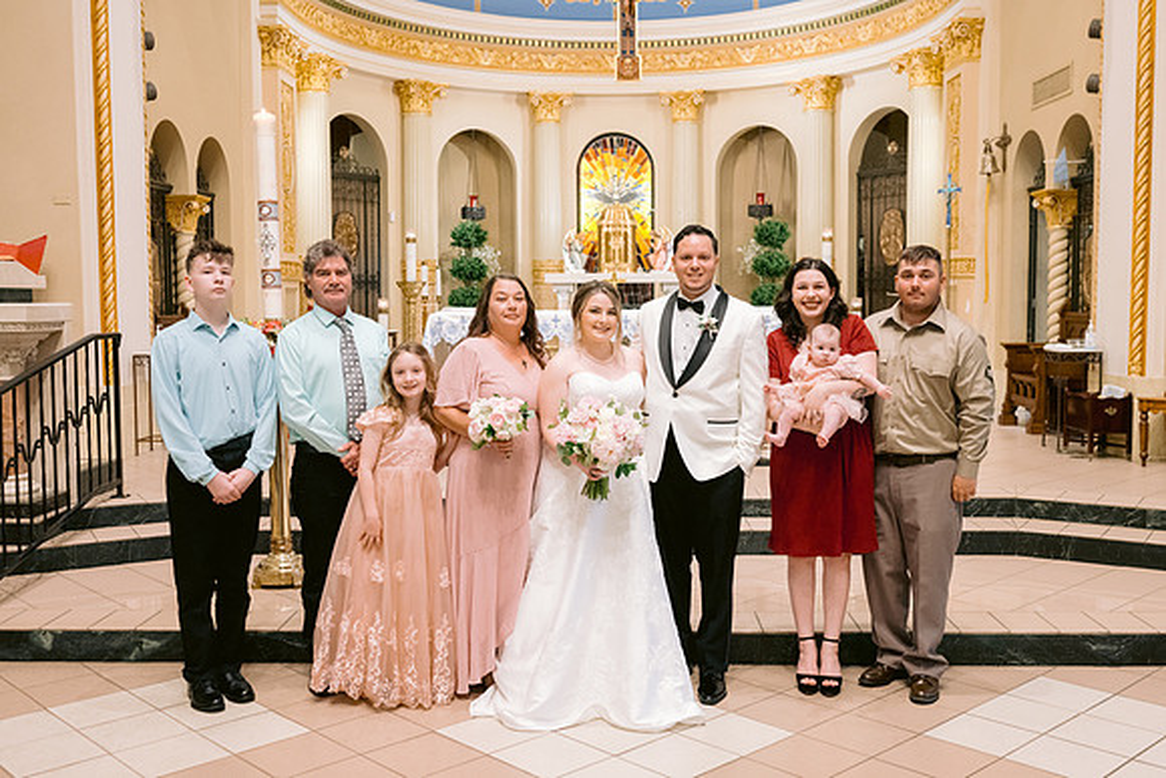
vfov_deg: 35.5
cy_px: 377
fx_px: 1217
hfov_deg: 51.2
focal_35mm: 38
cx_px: 585
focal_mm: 35
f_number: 4
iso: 1600
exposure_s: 1/100
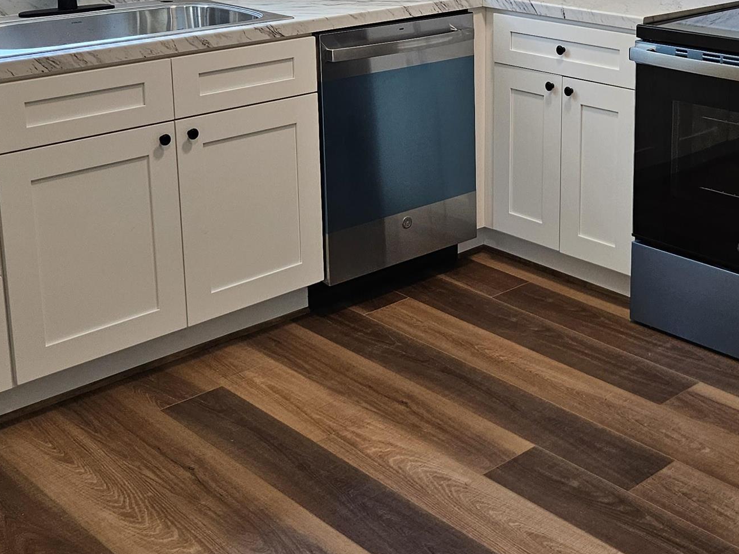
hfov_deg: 35.1
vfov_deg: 26.4
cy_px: 96
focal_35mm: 54
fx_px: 1153
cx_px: 518
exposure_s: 1/120
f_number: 1.8
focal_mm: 5.4
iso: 160
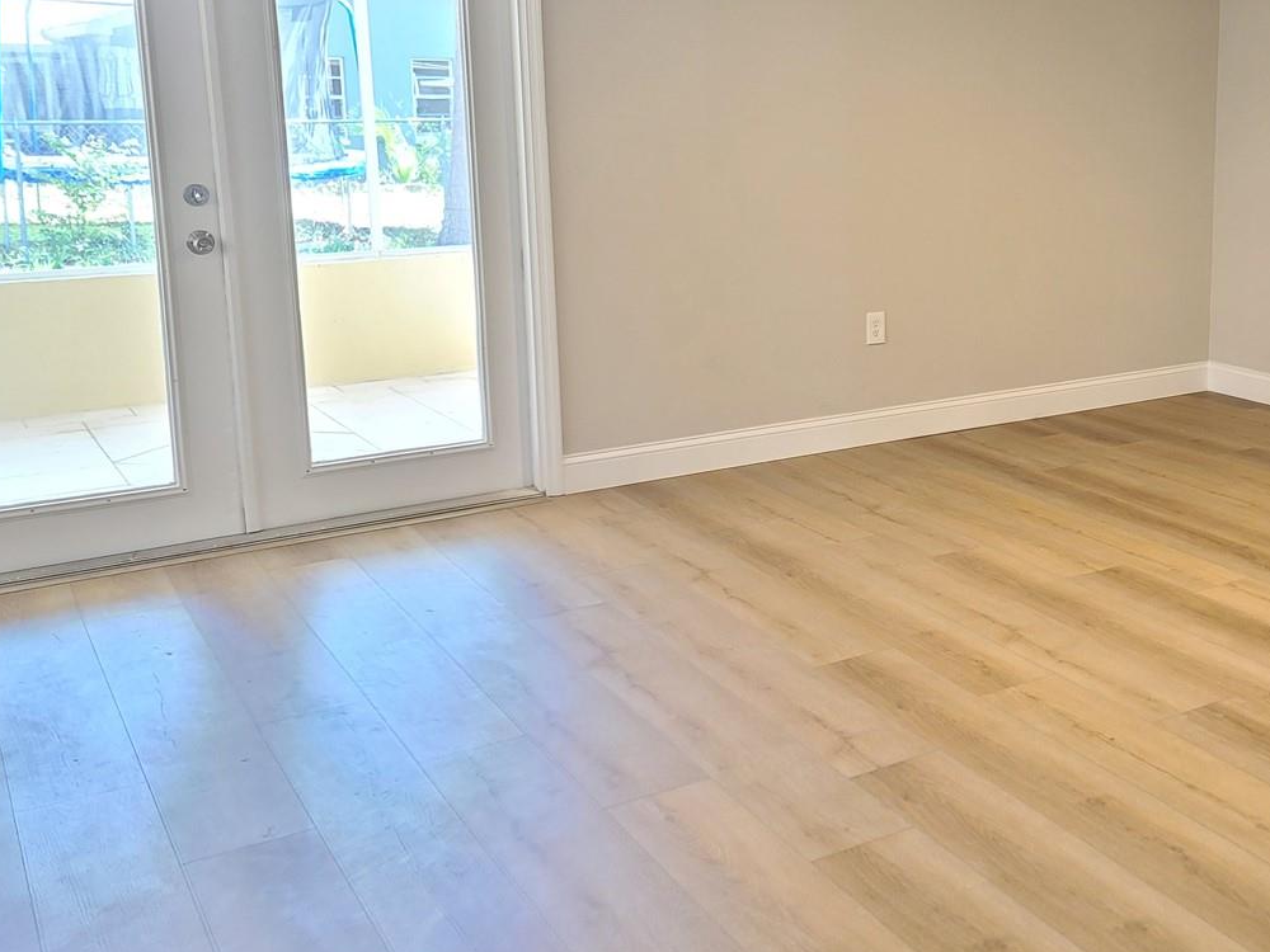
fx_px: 1468
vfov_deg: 35.5
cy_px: 305
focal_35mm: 40
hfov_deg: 45.3
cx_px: 944
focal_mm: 7
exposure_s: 1/40
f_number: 1.8
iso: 320
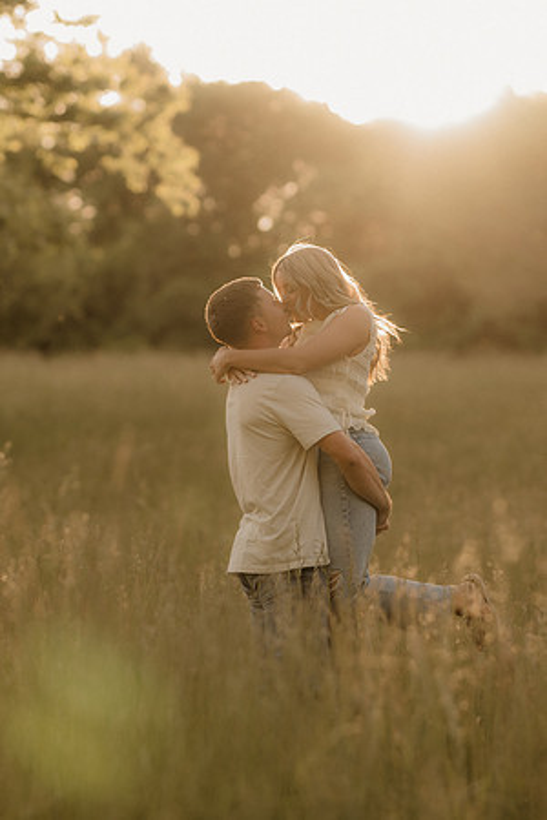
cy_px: 410
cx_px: 274
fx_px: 2894
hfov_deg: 10.8
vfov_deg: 16.1
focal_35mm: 127
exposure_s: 1/1000
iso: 250
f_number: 2
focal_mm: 85
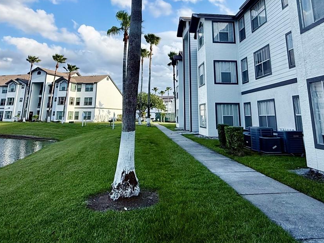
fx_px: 253
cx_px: 169
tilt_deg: +13.9
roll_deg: +0.4
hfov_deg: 65.3
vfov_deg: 49.0
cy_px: 56
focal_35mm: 27
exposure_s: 1/1285
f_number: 2.2
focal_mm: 2.22
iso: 50
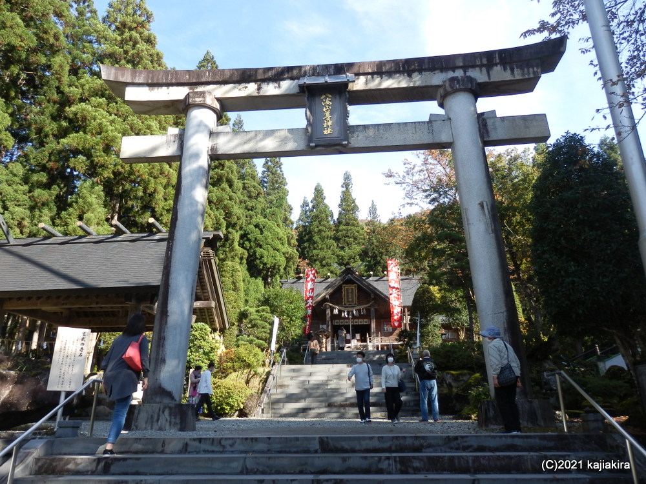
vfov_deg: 54.9
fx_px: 467
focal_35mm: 25
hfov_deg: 69.4
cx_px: 323
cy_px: 242
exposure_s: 1/320
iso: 80
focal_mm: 4.5
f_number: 3
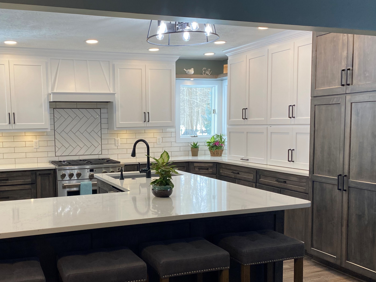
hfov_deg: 50.6
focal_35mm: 36
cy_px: 163
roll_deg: +2.4
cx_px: 130
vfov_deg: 39.6
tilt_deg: -5.9
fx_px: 391
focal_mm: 4.25
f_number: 1.8
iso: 125
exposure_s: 1/120
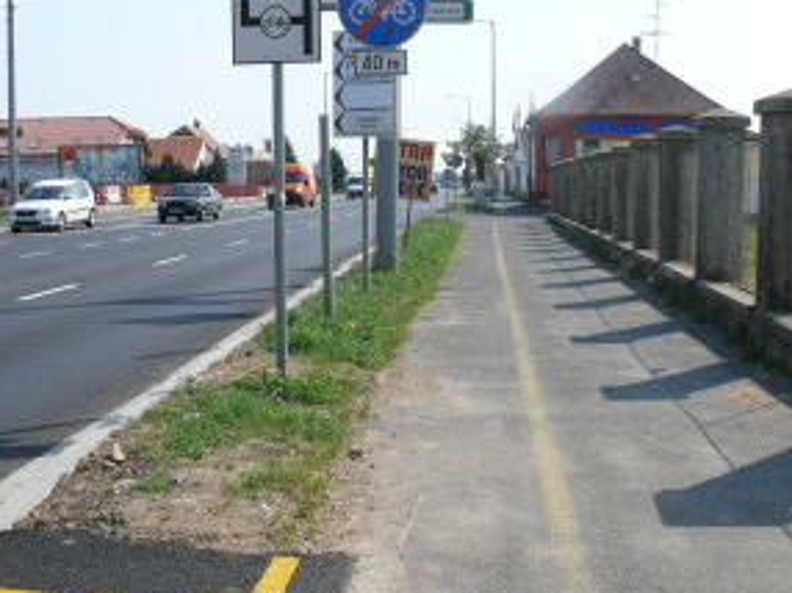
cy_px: 296
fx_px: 1120
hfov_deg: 38.9
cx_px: 418
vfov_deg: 29.6
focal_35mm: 49
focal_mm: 7.4
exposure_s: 1/400
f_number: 6.3
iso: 100
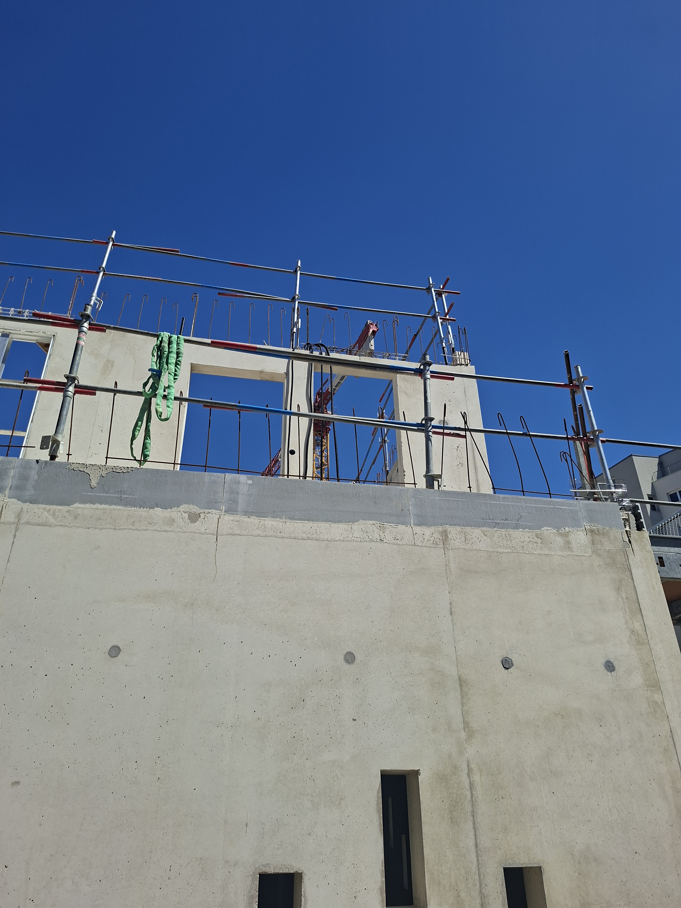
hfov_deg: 58.9
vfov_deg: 73.9
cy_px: 454
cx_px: 340
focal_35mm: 23
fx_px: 603
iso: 50
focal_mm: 5.54
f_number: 1.8
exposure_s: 1/2049
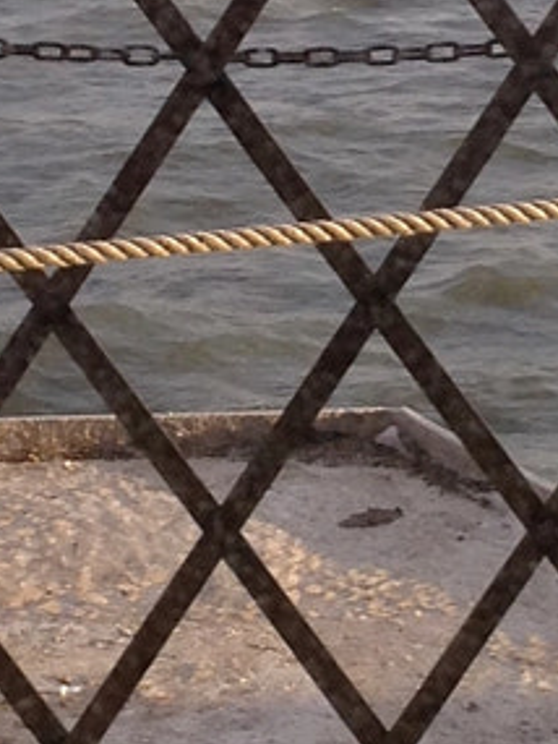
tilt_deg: -9.6
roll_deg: -0.4
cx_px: 378
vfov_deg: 10.6
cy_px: 125
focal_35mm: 185
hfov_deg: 8.0
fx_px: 3973
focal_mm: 4.12
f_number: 2.4
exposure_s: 1/158
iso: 50
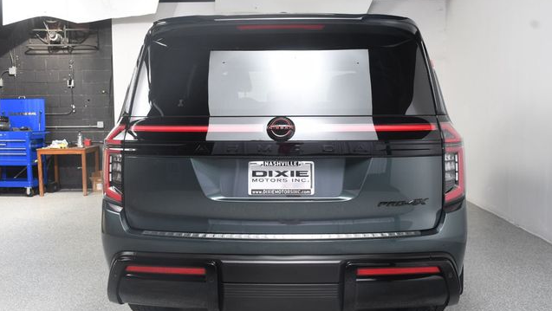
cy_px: 160
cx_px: 276
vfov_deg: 29.0
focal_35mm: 41
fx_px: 600
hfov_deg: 49.4
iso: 100
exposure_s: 1/160
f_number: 7.1
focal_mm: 26
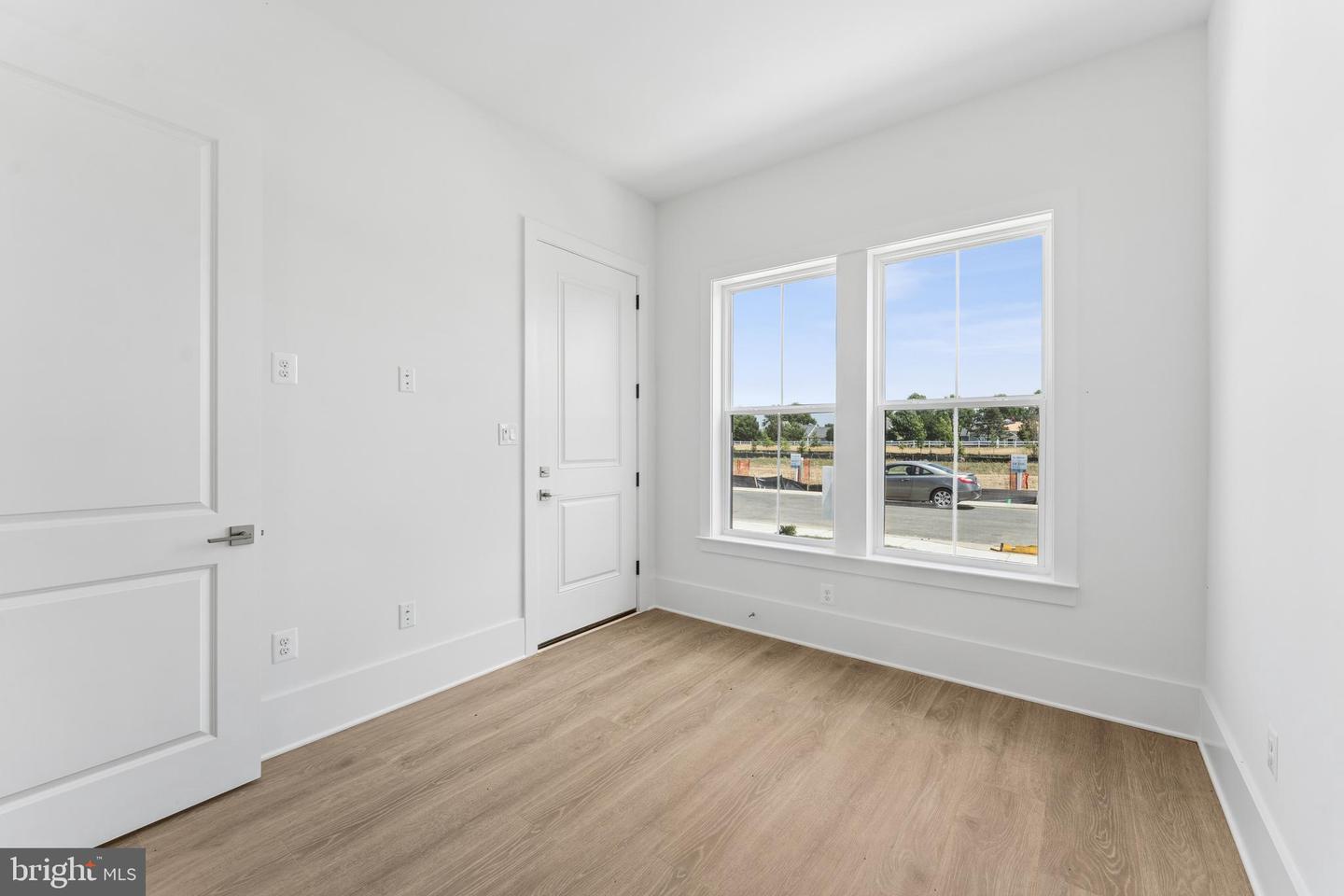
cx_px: 672
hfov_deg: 104.3
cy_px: 448
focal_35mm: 14
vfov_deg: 81.2
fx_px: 523
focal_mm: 14
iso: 250
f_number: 8
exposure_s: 1/160
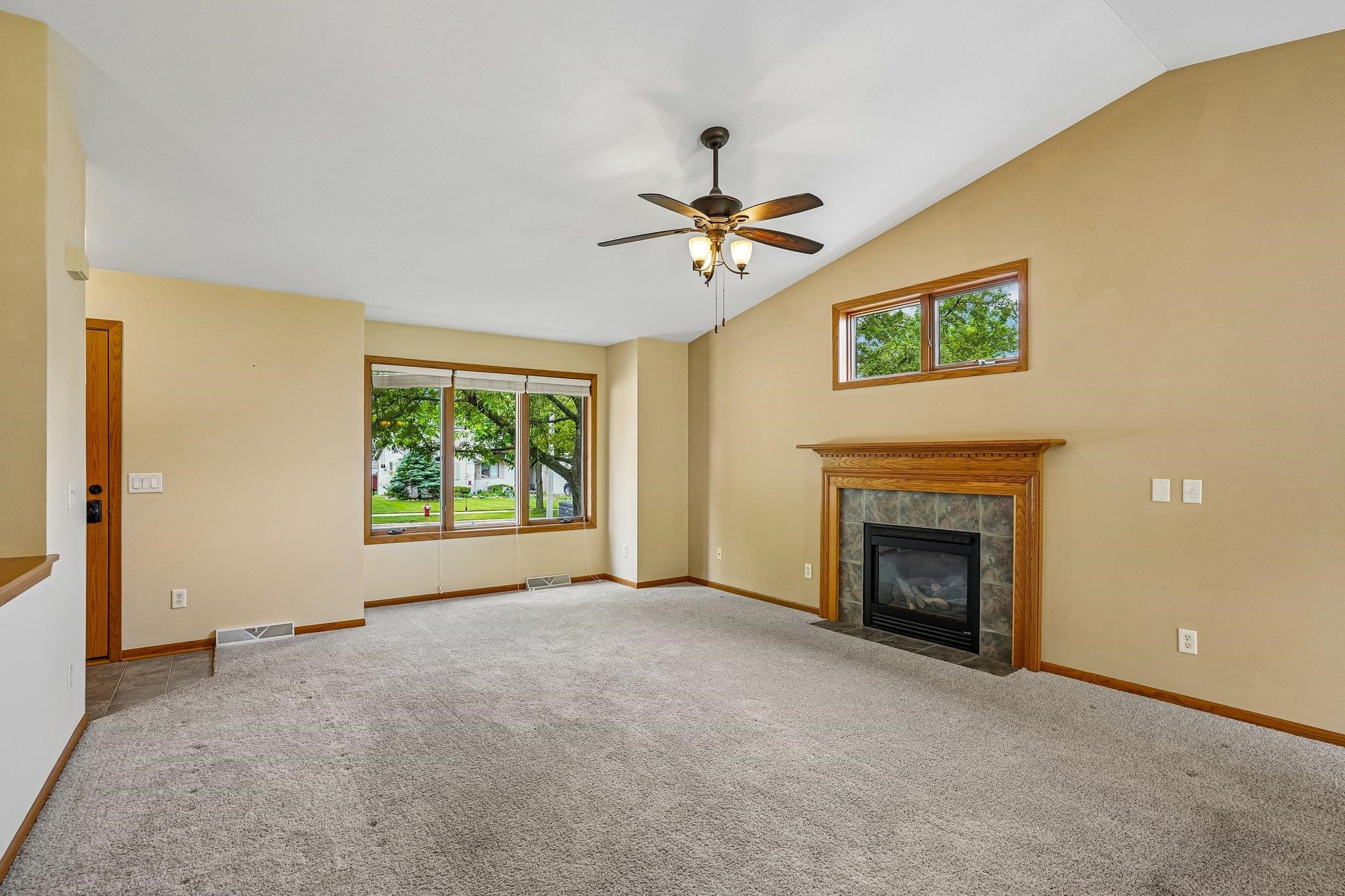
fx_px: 598
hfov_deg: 96.7
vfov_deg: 73.7
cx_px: 672
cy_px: 448
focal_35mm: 16
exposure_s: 1/25
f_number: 8
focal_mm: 16
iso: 400
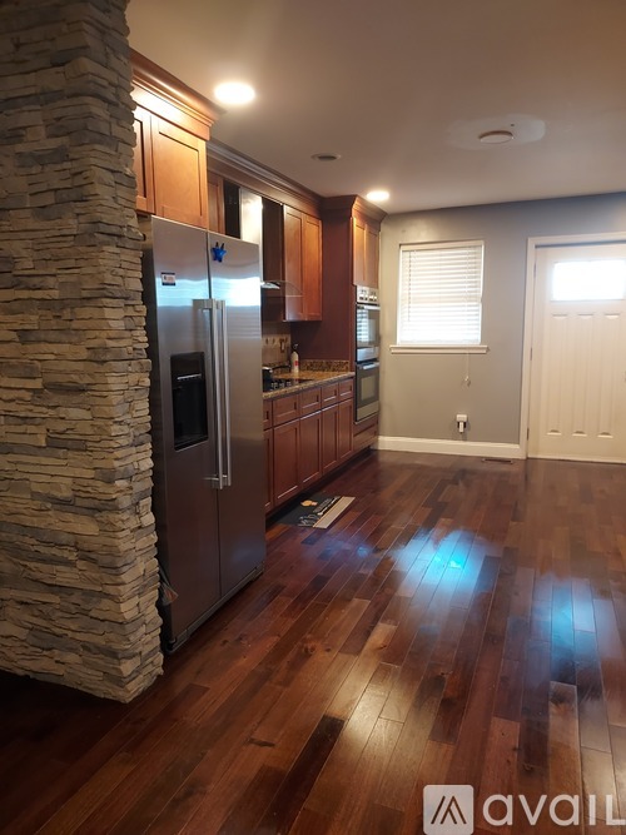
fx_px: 579
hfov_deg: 56.8
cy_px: 418
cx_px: 313
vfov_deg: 71.6
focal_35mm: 24
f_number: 1.8
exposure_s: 1/30
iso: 400
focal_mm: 4.6
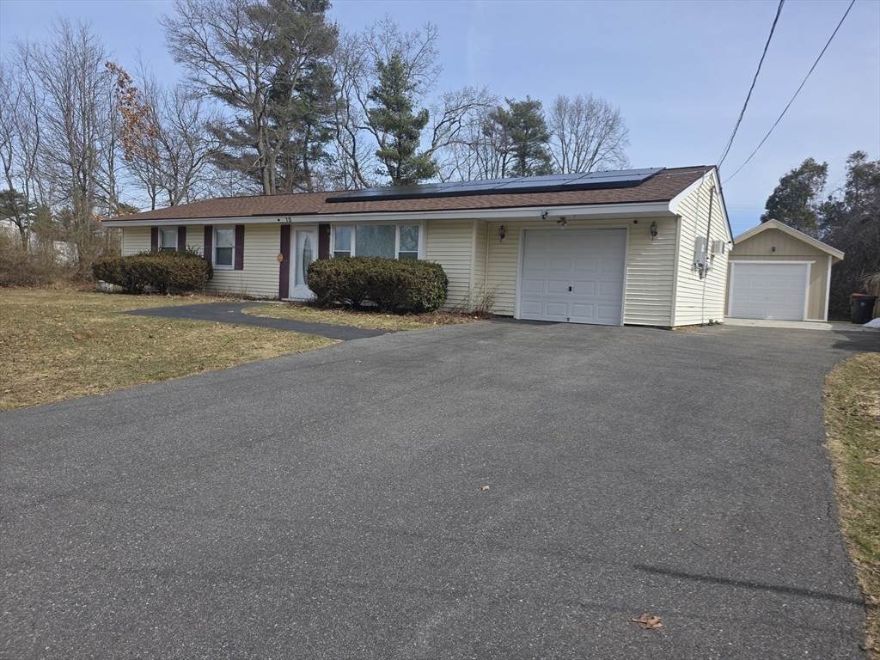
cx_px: 440
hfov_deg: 73.9
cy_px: 330
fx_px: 585
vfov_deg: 58.9
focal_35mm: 23
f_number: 1.7
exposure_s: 1/784
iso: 12
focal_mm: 6.3
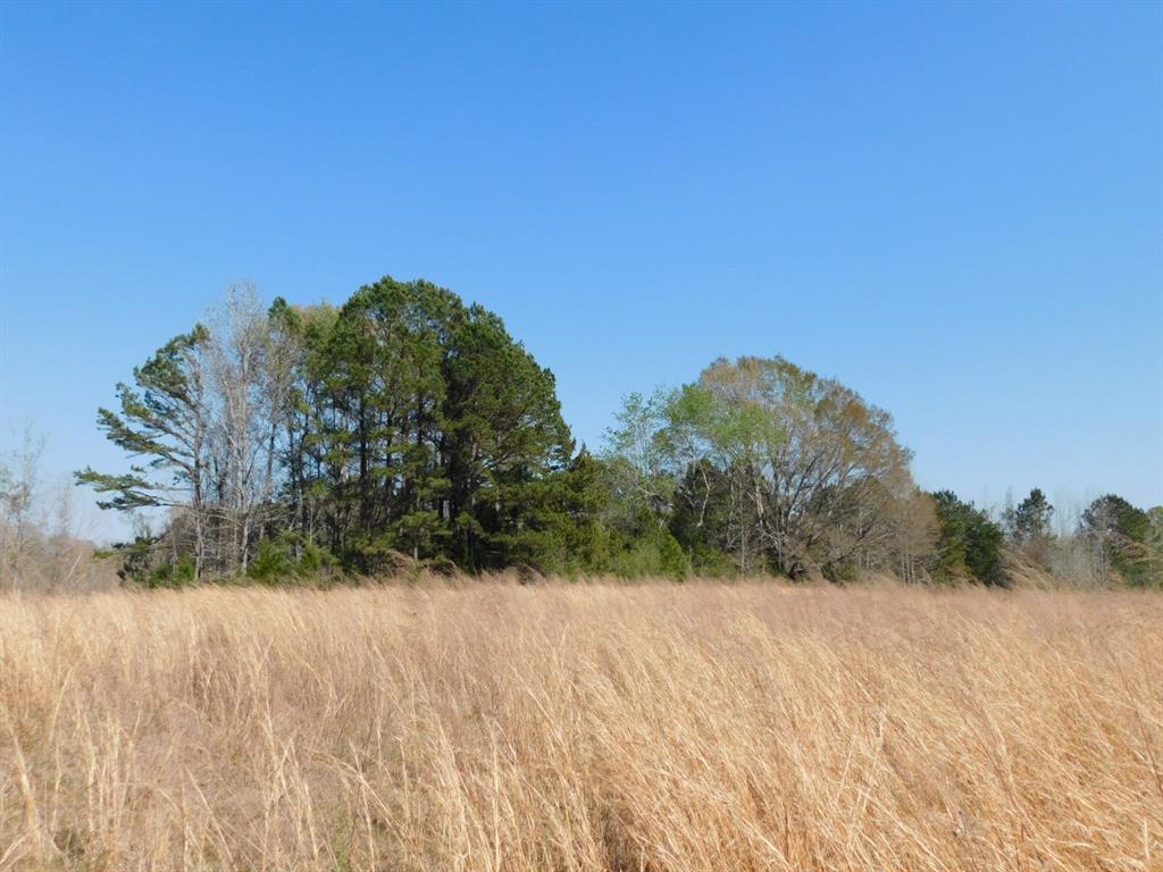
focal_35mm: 30
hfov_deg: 60.0
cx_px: 582
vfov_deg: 46.8
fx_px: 1008
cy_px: 436
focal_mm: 5.3
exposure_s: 1/400
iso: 125
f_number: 6.4
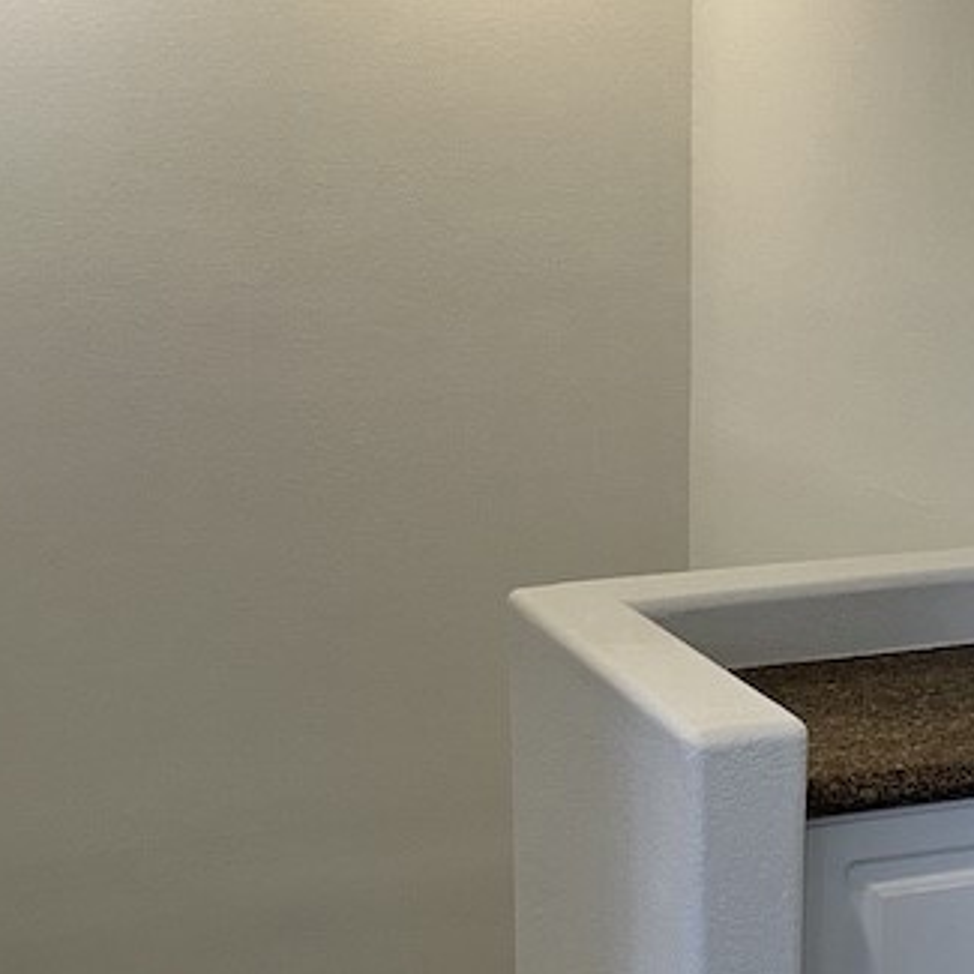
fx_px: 1942
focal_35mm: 61
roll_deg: +1.2
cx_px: 602
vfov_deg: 28.0
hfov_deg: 28.1
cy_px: 617
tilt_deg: -13.5
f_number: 1.8
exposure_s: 1/60
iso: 64
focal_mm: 3.99
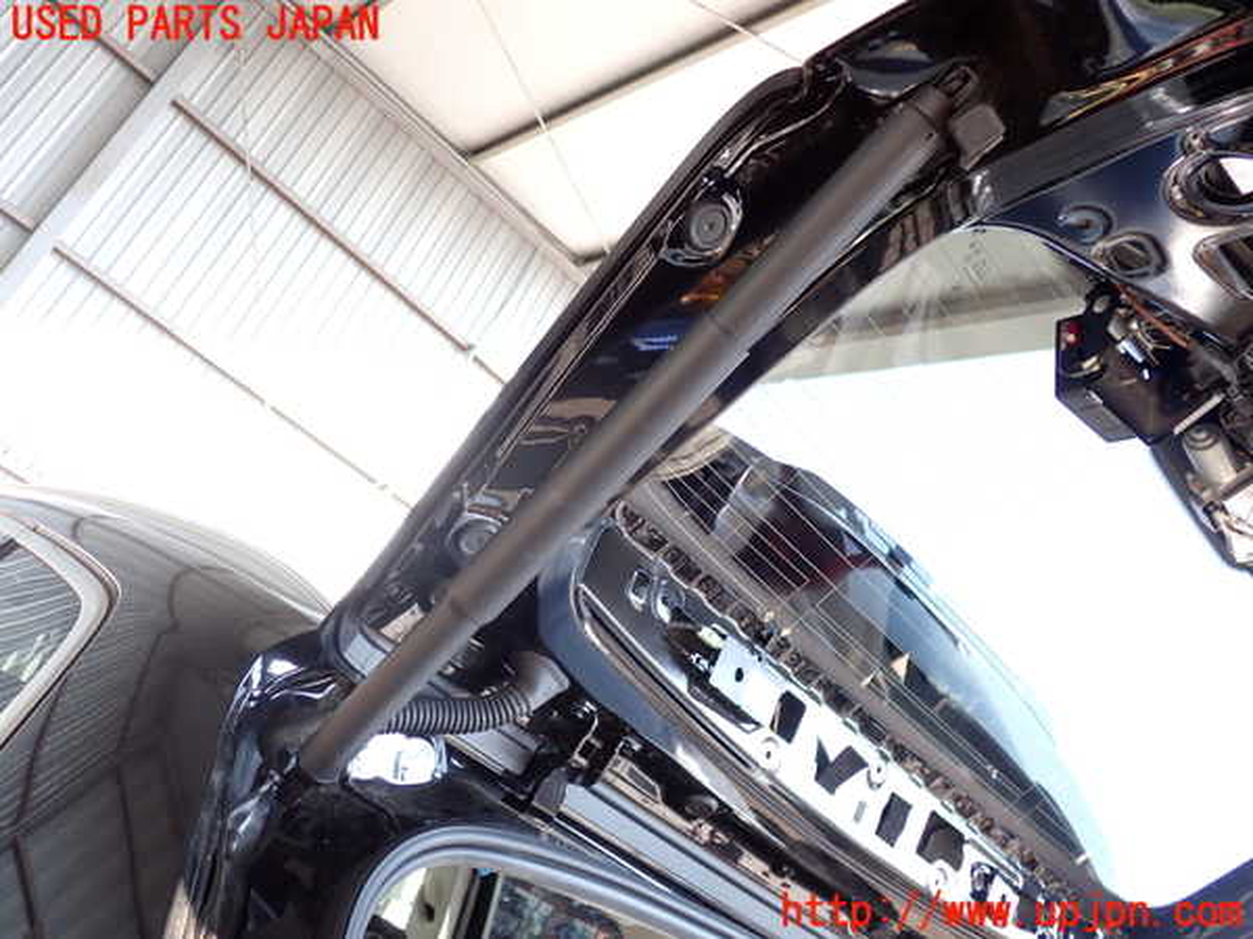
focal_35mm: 30
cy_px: 470
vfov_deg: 46.8
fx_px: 1086
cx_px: 626
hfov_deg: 60.0
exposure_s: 1/100
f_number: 2.3
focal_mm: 5.4
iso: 100
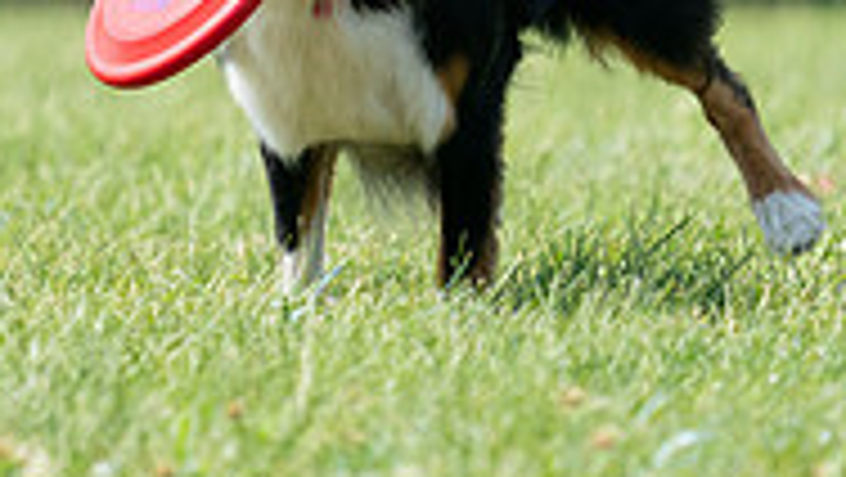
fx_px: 27473
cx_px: 238
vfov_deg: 1.0
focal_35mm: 1224
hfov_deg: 1.8
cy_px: -209
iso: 1600
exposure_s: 1/4000
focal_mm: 379
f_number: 6.3
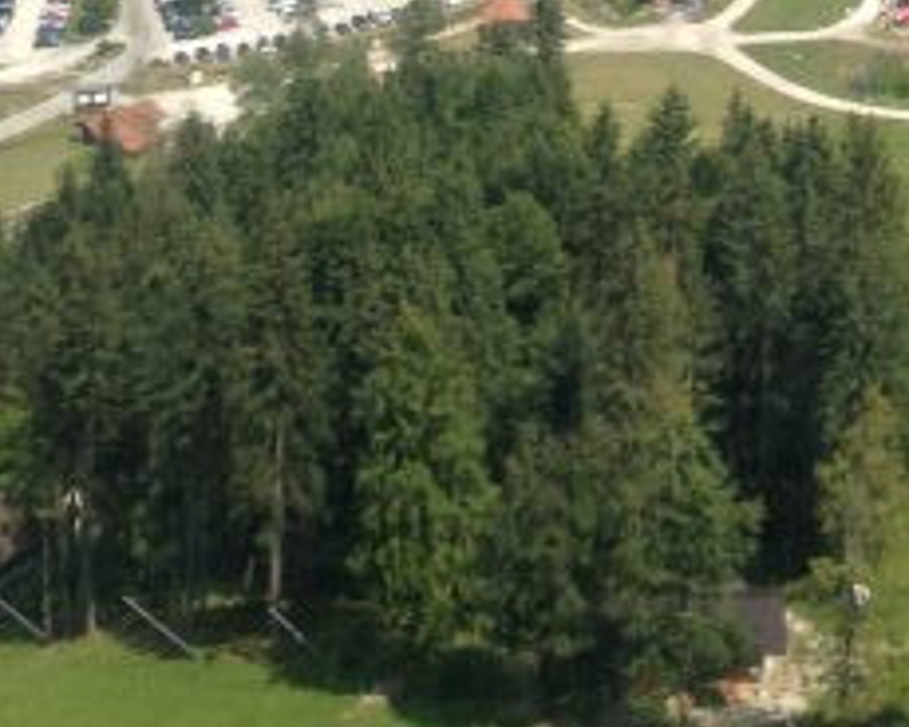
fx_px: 4089
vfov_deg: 9.3
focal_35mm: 152
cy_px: -917
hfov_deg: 12.3
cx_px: 1198
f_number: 2.4
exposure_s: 1/649
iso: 50
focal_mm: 4.3
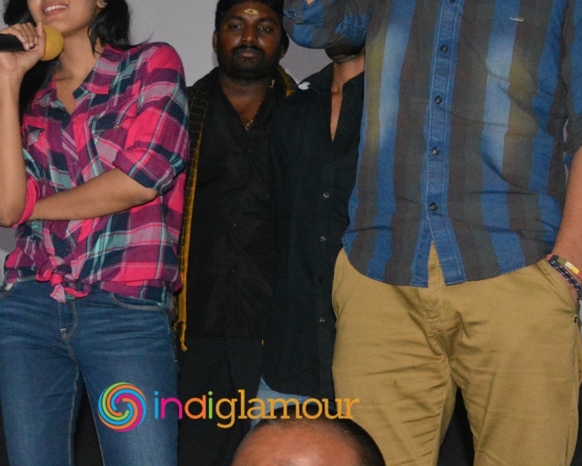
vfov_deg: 26.1
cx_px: 228
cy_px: 171
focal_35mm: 58
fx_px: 999
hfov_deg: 32.4
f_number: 3.5
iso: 3200
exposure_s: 1/60
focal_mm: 18
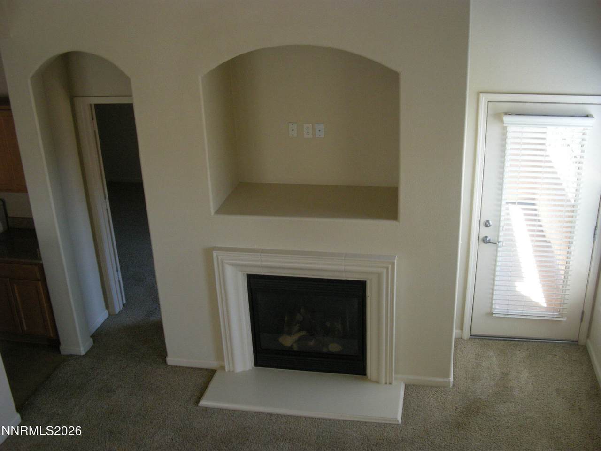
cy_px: 226
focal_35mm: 37
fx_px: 642
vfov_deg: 38.7
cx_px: 300
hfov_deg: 50.1
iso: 265
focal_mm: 7.9
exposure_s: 1/56.2
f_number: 2.8
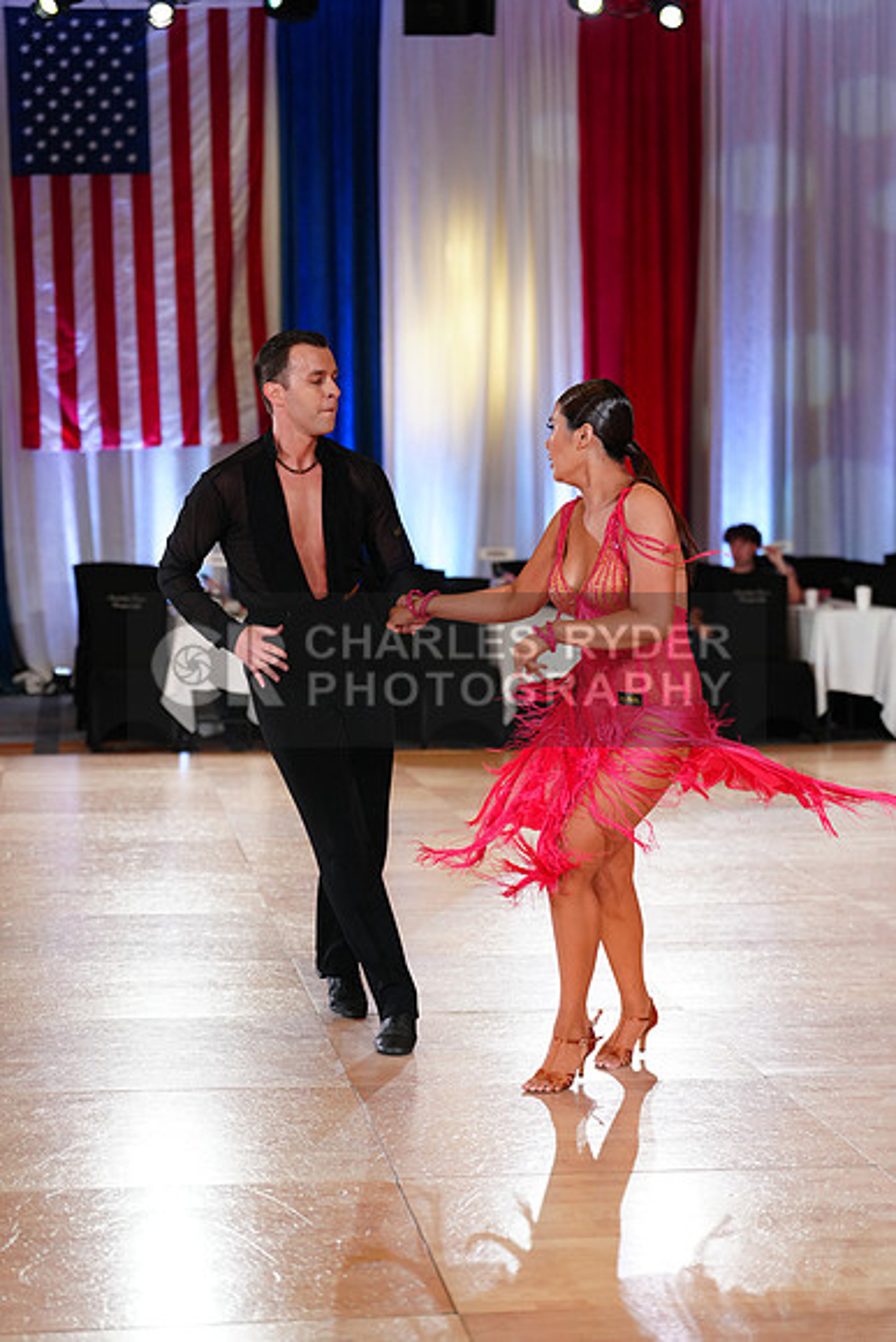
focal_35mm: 77
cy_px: 671
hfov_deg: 17.7
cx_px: 448
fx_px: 2873
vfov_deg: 26.3
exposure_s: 1/400
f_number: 2.8
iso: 1600
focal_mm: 77
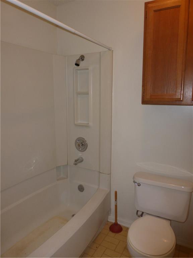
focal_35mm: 25
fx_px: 186
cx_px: 96
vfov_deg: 69.4
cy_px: 129
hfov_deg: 54.9
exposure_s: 1/60
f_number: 3.3
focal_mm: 4.3
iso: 125
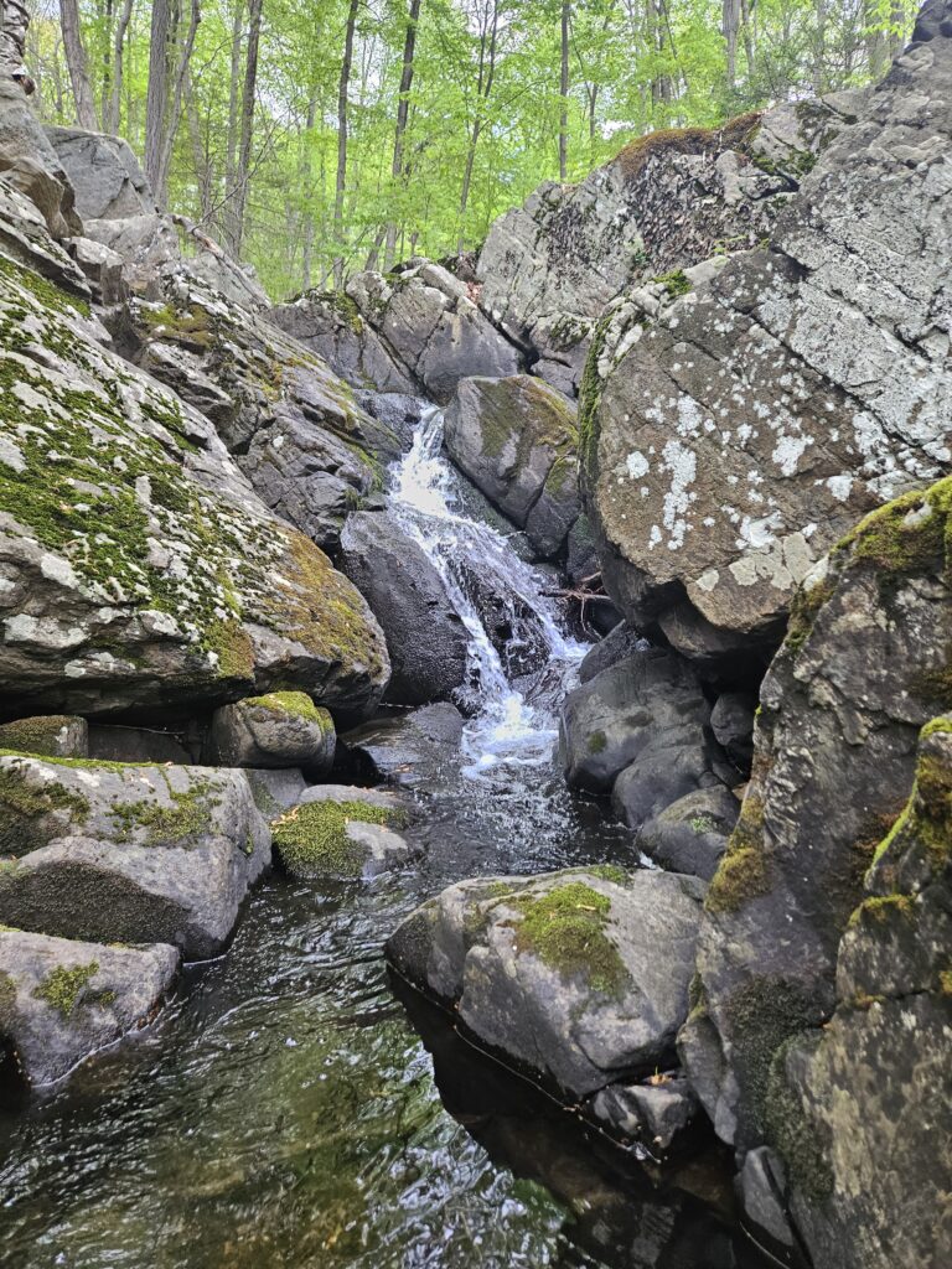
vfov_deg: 73.9
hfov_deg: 58.9
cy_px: 634
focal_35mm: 23
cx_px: 476
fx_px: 843
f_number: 1.8
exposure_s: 1/180
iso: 160
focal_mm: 5.4
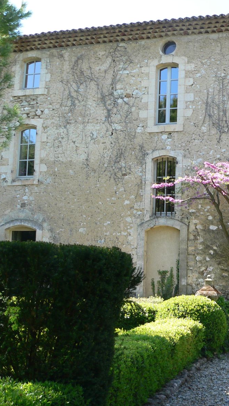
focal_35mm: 53
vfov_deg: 39.2
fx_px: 572
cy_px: 201
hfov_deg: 22.2
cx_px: 200
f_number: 3.7
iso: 80
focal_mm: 6
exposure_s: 1/125
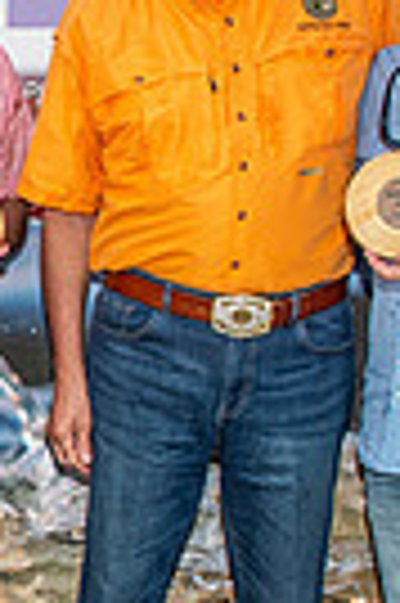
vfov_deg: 16.9
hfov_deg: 10.6
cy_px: 436
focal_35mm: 121
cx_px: -328
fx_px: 2022
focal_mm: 28
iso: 160
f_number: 6.3
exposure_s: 1/200
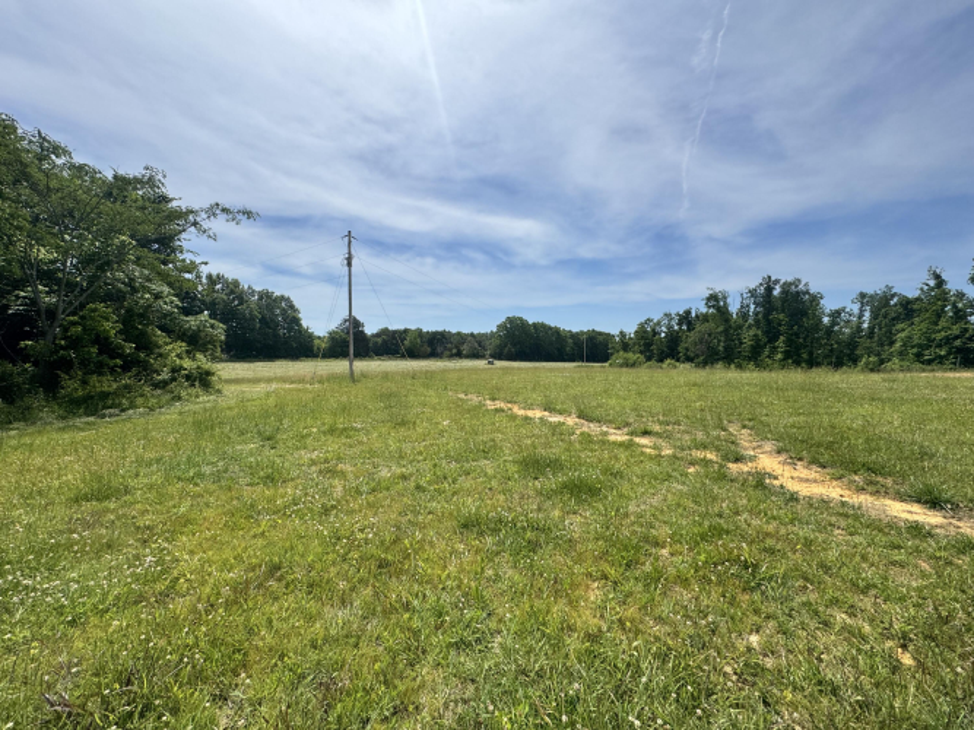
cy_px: 365
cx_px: 487
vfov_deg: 85.7
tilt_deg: -1.6
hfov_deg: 102.1
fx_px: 394
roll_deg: +0.6
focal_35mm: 14
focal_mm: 2.22
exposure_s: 1/2985
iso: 50
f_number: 2.2
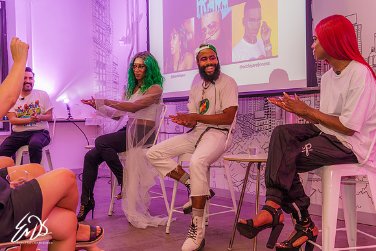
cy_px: 126
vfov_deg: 31.2
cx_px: 188
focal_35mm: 43
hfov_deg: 45.4
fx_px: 449
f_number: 4.5
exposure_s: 1/125
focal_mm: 43
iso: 320
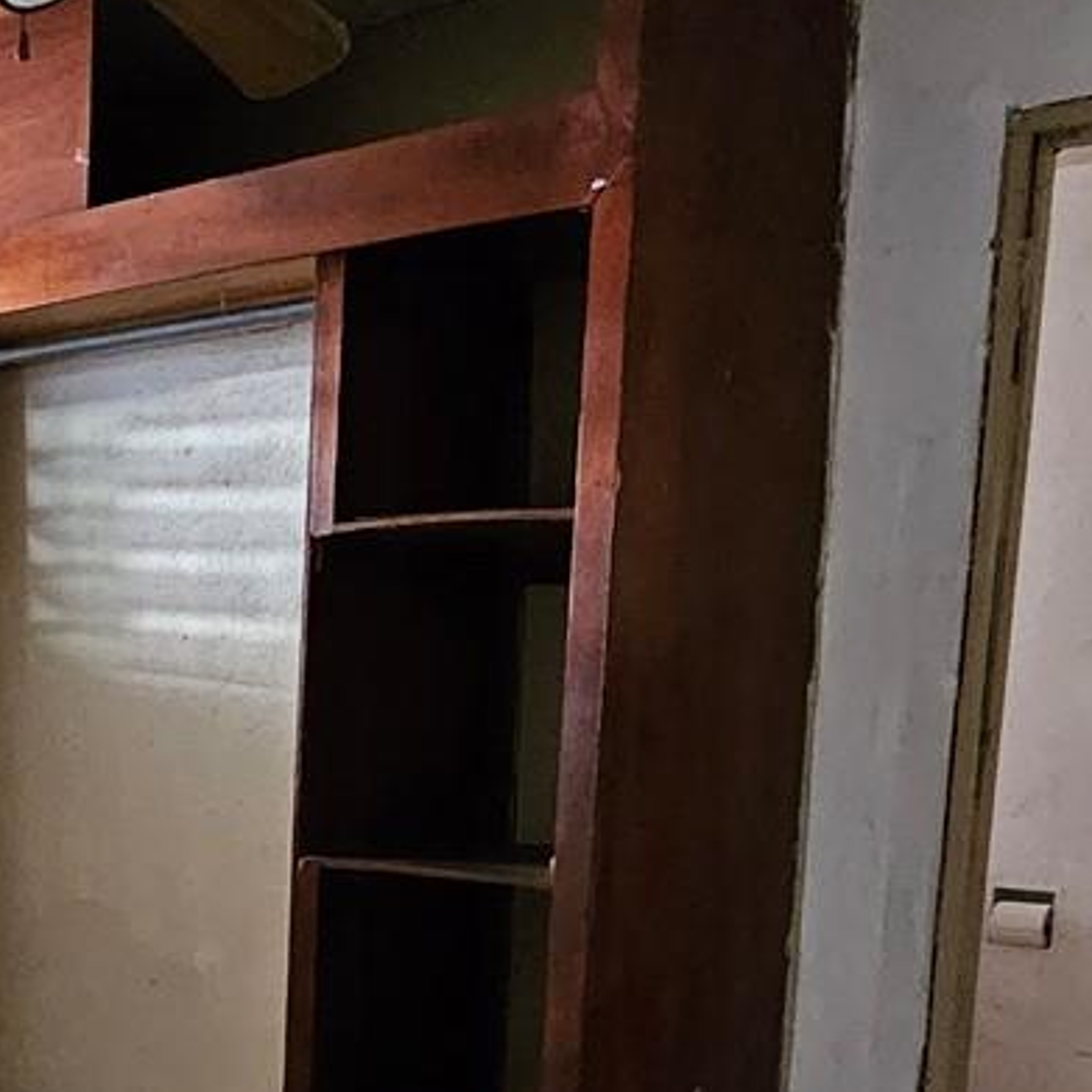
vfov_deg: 34.5
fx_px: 1677
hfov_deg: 33.3
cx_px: 20
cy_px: 930
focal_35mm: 47
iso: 1000
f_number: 2.2
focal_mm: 2.2
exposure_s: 1/24
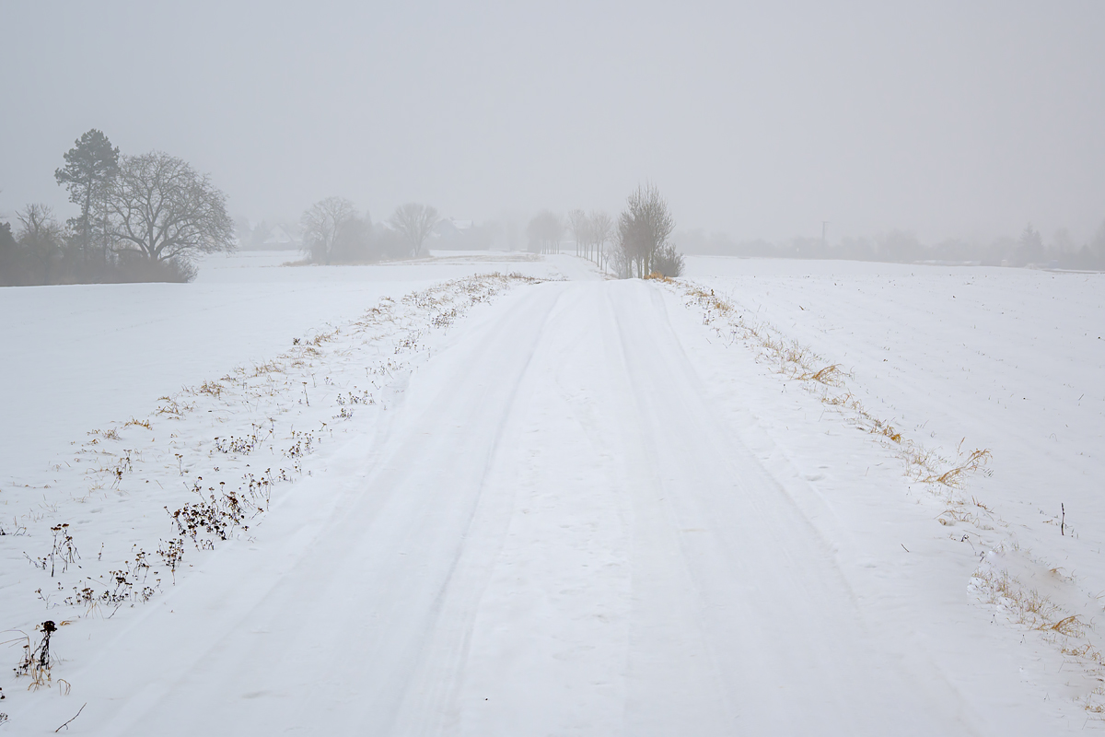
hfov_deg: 27.0
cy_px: 368
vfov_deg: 18.2
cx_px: 552
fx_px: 2302
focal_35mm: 75
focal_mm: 50
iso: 200
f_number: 6.7
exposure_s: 1/350
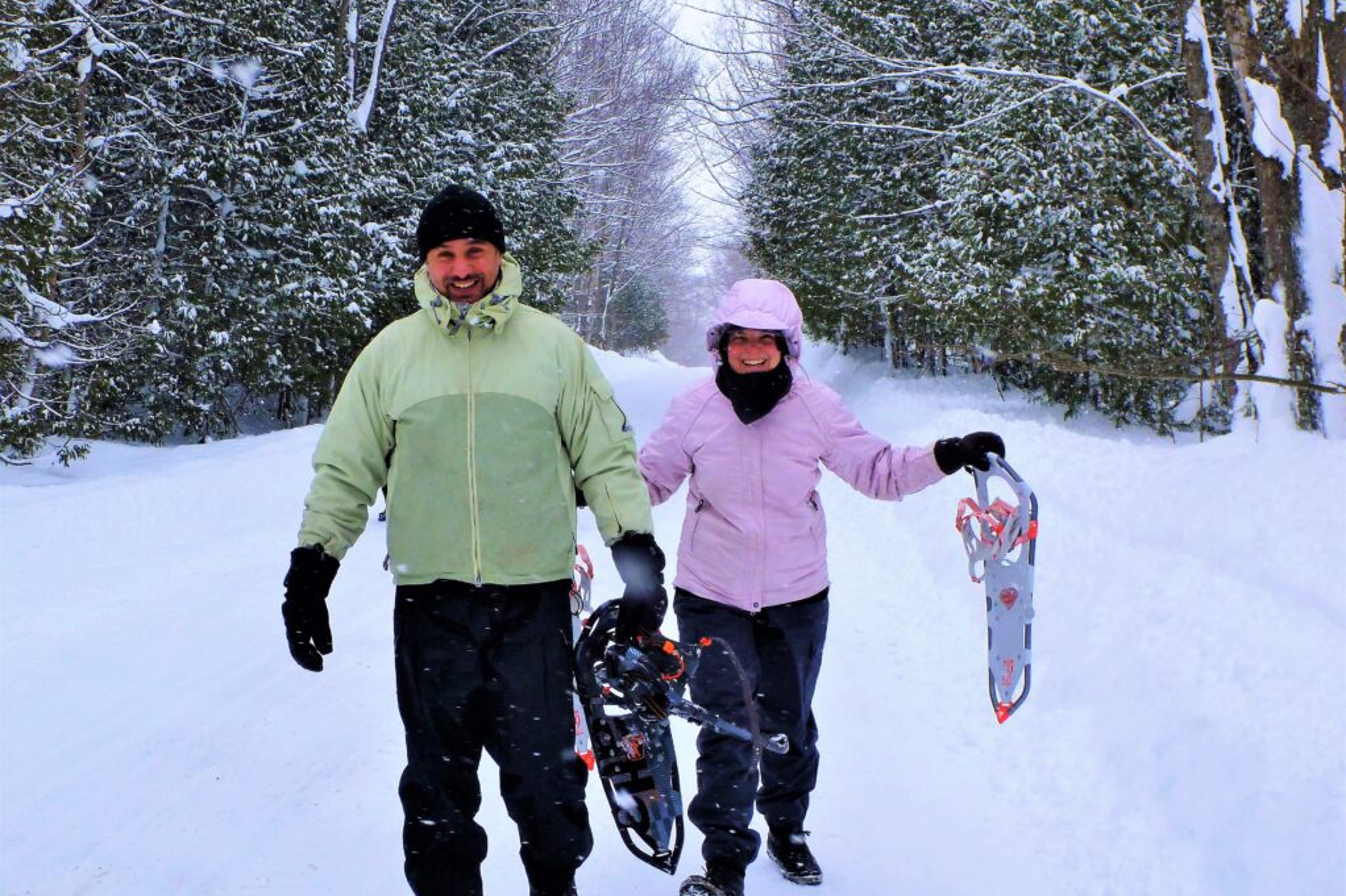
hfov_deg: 40.3
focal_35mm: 49
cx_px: 673
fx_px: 1832
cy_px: 476
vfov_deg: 27.5
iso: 160
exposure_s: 1/320
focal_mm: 8.4
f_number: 4.5
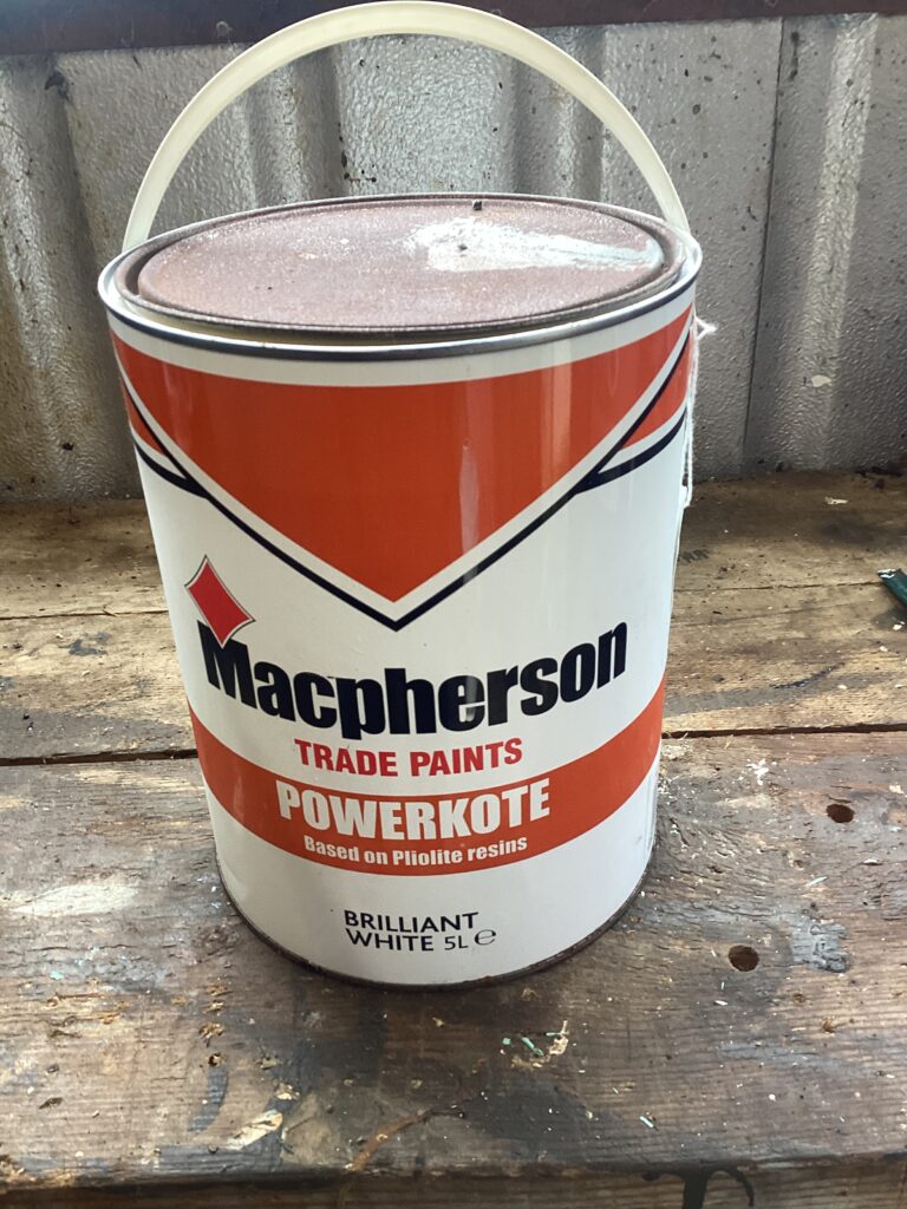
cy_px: 604
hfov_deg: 45.4
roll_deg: +2.7
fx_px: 1083
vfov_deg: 58.4
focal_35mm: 31
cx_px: 454
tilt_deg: -30.4
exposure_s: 1/50
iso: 80
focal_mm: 3.3
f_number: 2.4
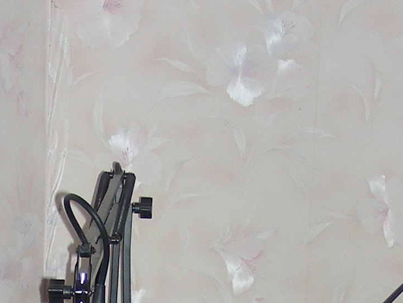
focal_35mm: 147
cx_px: -7
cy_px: 564
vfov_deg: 9.5
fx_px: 1711
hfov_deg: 13.2
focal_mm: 6.3
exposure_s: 1/60
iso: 81
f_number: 3.5
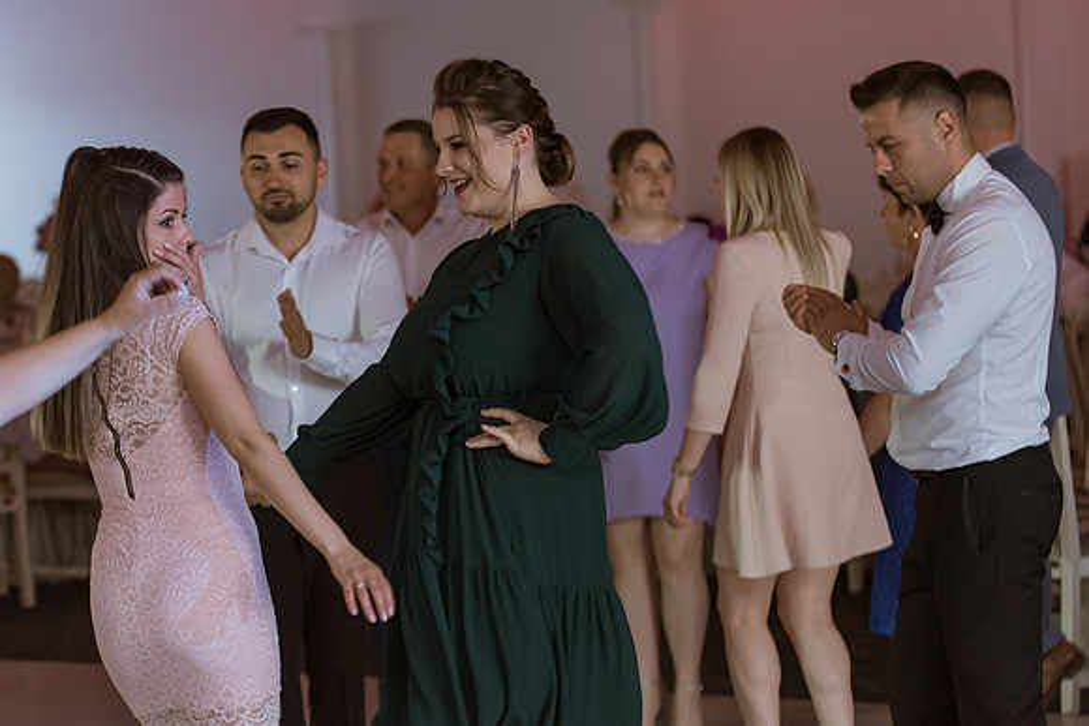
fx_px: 3058
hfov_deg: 20.2
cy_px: 345
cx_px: 531
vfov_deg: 13.6
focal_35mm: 101
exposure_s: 1/160
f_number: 2.8
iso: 2500
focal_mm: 90
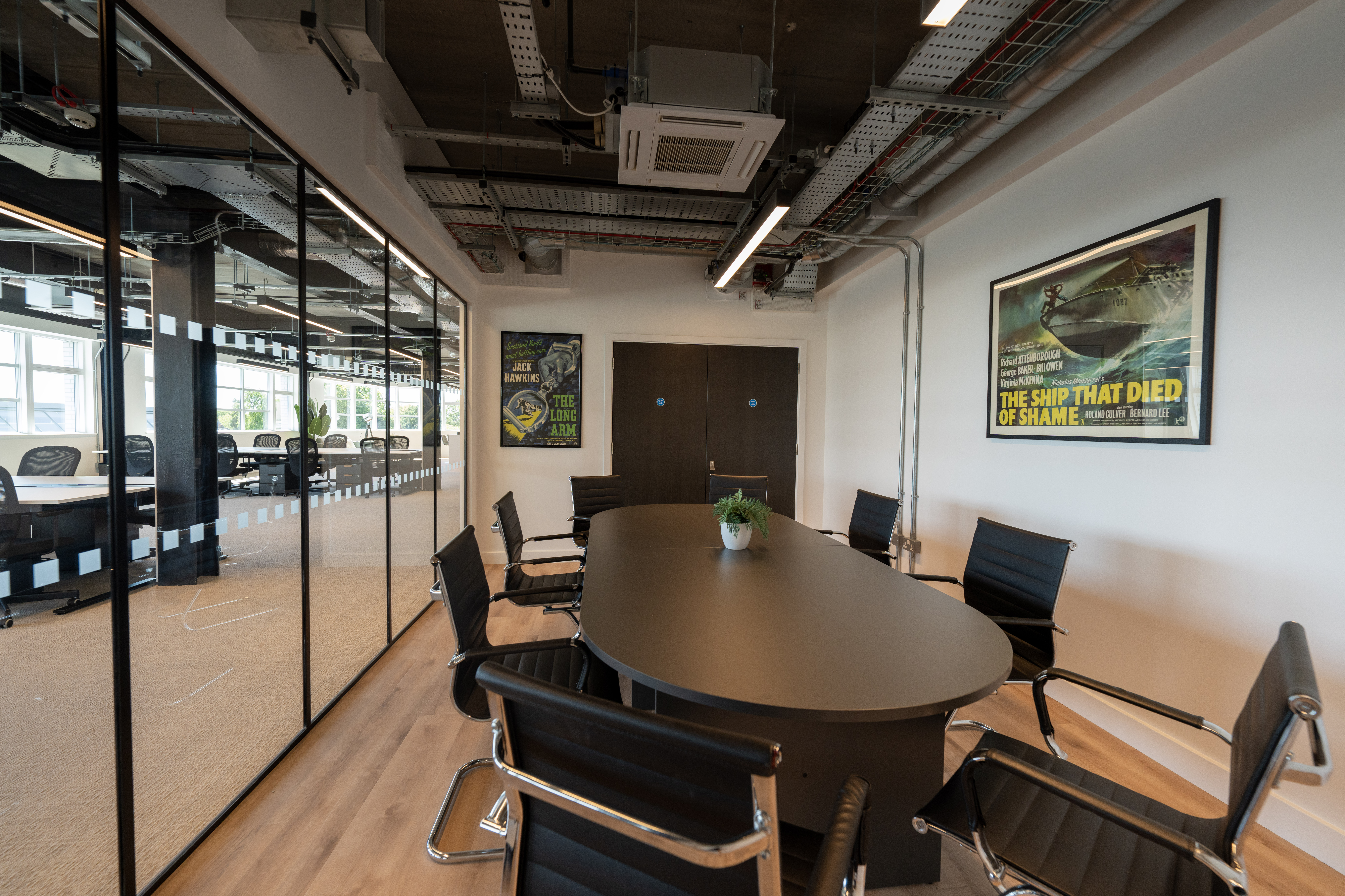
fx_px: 523
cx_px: 672
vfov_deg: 81.2
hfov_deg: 104.3
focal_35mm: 14
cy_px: 448
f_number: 4.5
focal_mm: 14
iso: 500
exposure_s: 1/100
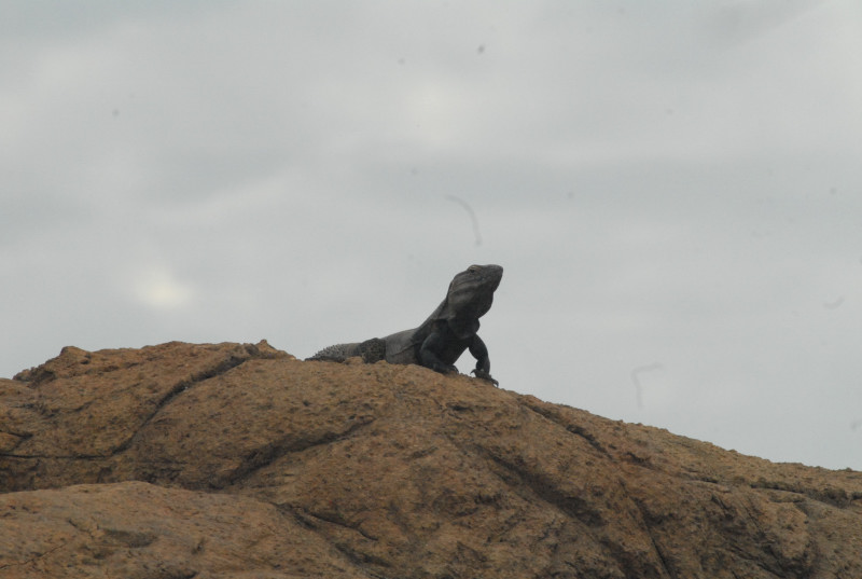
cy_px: 290
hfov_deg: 4.6
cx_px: 431
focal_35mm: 450
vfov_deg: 3.1
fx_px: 10797
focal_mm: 300
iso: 1600
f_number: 18
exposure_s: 1/1250
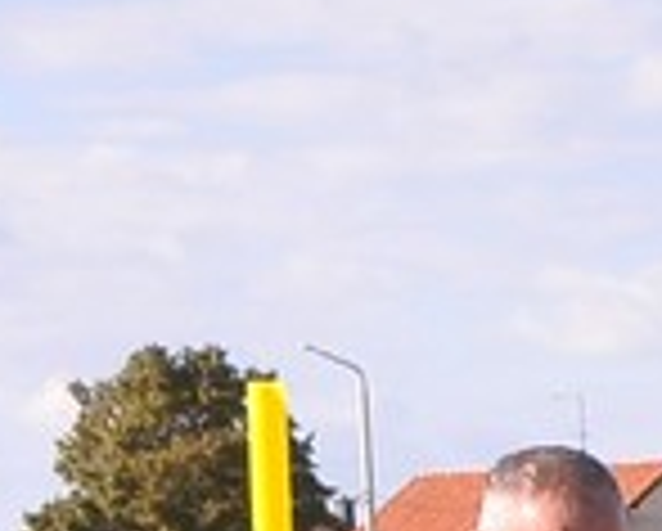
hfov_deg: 7.1
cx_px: 1626
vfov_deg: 5.7
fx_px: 4983
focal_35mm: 254
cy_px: 1512
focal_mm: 26
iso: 2000
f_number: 14
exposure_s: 1/800
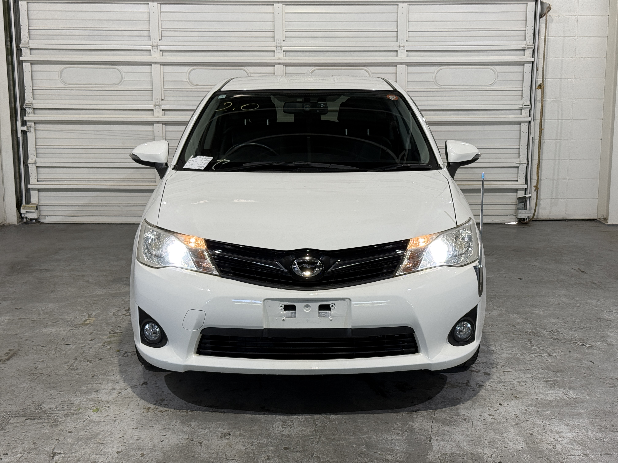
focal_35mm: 48
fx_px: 857
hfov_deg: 39.7
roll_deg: -0.7
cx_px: 309
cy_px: 232
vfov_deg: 30.3
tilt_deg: -9.8
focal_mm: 6.76
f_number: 1.78
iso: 50
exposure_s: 1/60
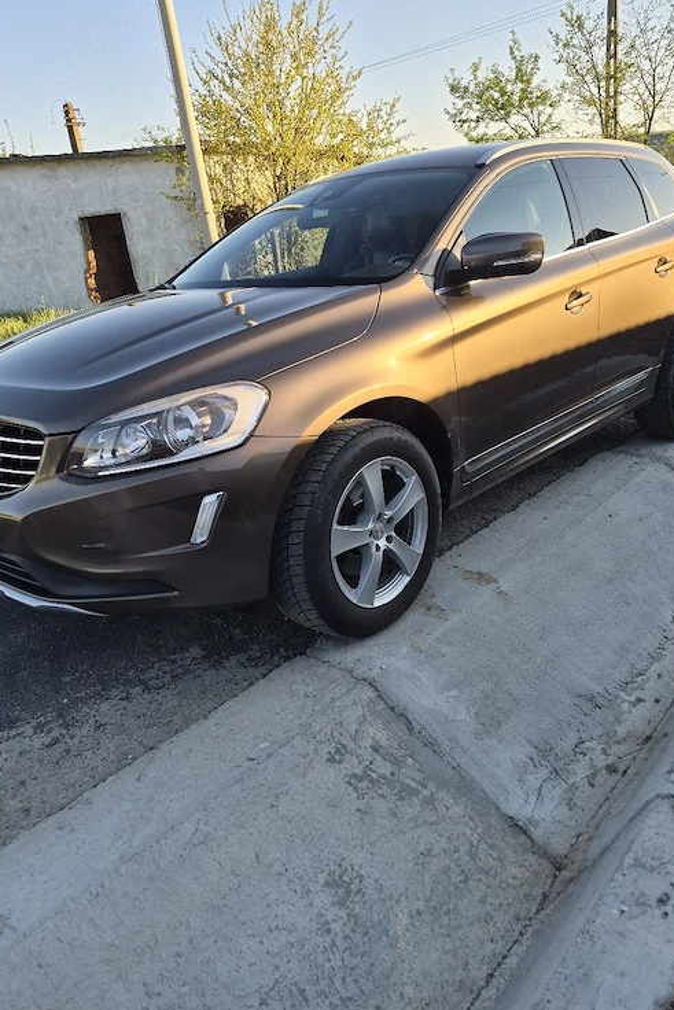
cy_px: 493
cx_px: 379
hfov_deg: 49.5
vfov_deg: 69.4
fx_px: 730
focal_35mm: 26
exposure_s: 1/2500
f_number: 1.8
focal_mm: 5.4
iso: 80
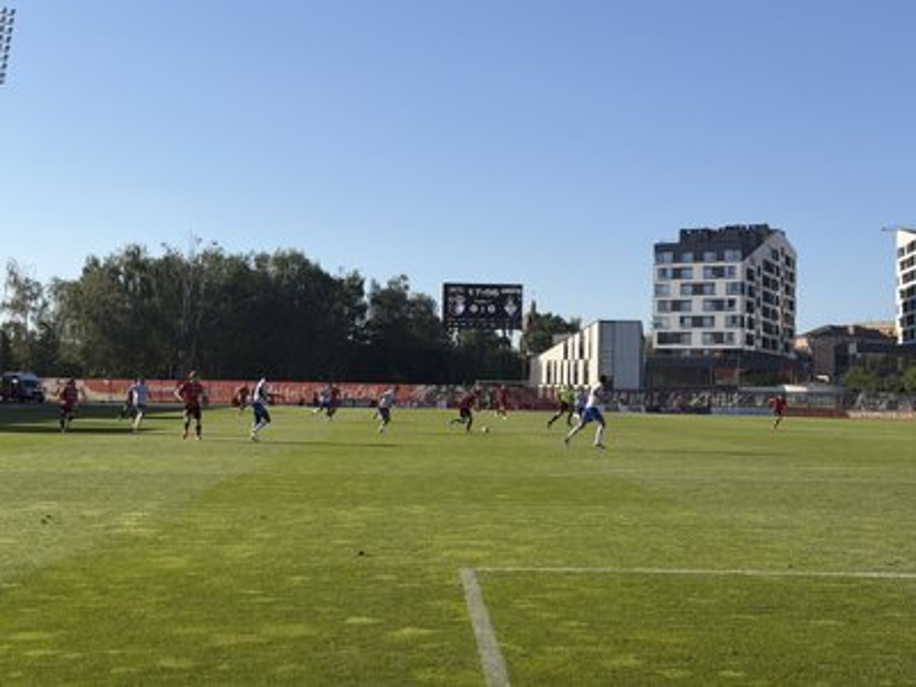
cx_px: 458
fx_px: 1270
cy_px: 344
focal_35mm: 48
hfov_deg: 39.7
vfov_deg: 30.3
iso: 80
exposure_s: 1/5587
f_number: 1.78
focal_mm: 6.76
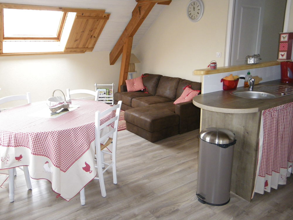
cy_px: 110
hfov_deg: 63.4
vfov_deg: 49.7
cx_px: 146
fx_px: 237
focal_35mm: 28
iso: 400
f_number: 2.6
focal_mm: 4.9
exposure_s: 1/60
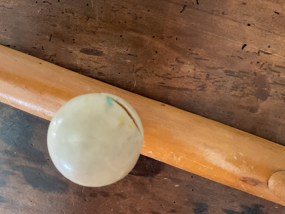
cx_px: 142
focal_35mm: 29
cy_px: 107
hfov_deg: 61.7
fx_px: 239
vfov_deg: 48.2
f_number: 1.8
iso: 320
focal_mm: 3
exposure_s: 1/25
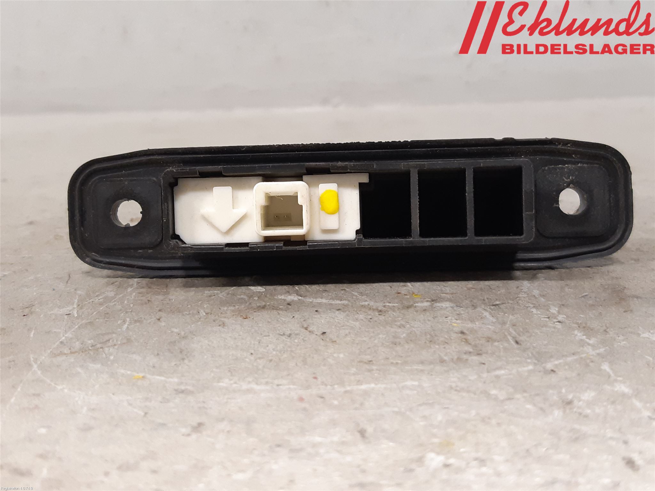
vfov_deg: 53.1
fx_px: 492
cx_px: 328
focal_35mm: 26
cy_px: 246
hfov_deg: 67.3
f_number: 1.7
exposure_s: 1/40
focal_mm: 3.93
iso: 200
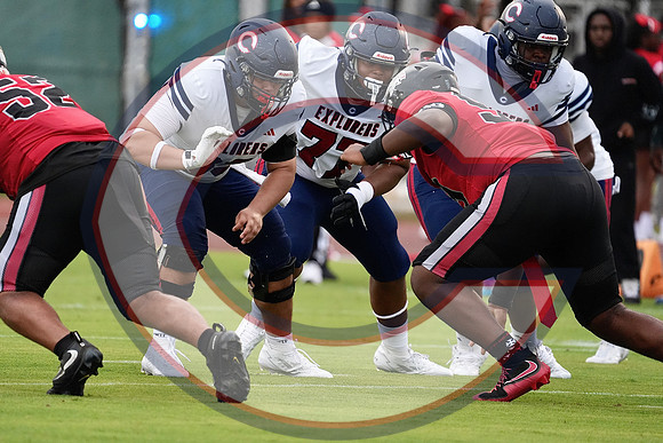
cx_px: 332
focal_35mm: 600
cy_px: 222
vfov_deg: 2.3
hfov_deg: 3.4
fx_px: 11052
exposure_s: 1/1000
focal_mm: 600
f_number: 6.3
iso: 4000
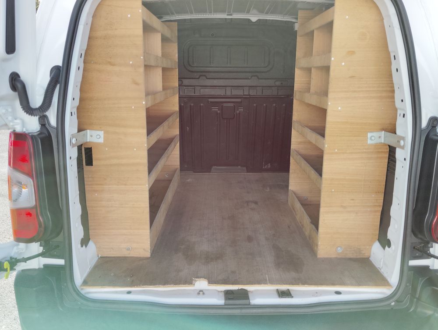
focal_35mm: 29
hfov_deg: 61.6
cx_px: 219
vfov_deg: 48.3
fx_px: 367
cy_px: 165
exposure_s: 1/429
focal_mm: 4.25
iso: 50
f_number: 1.8
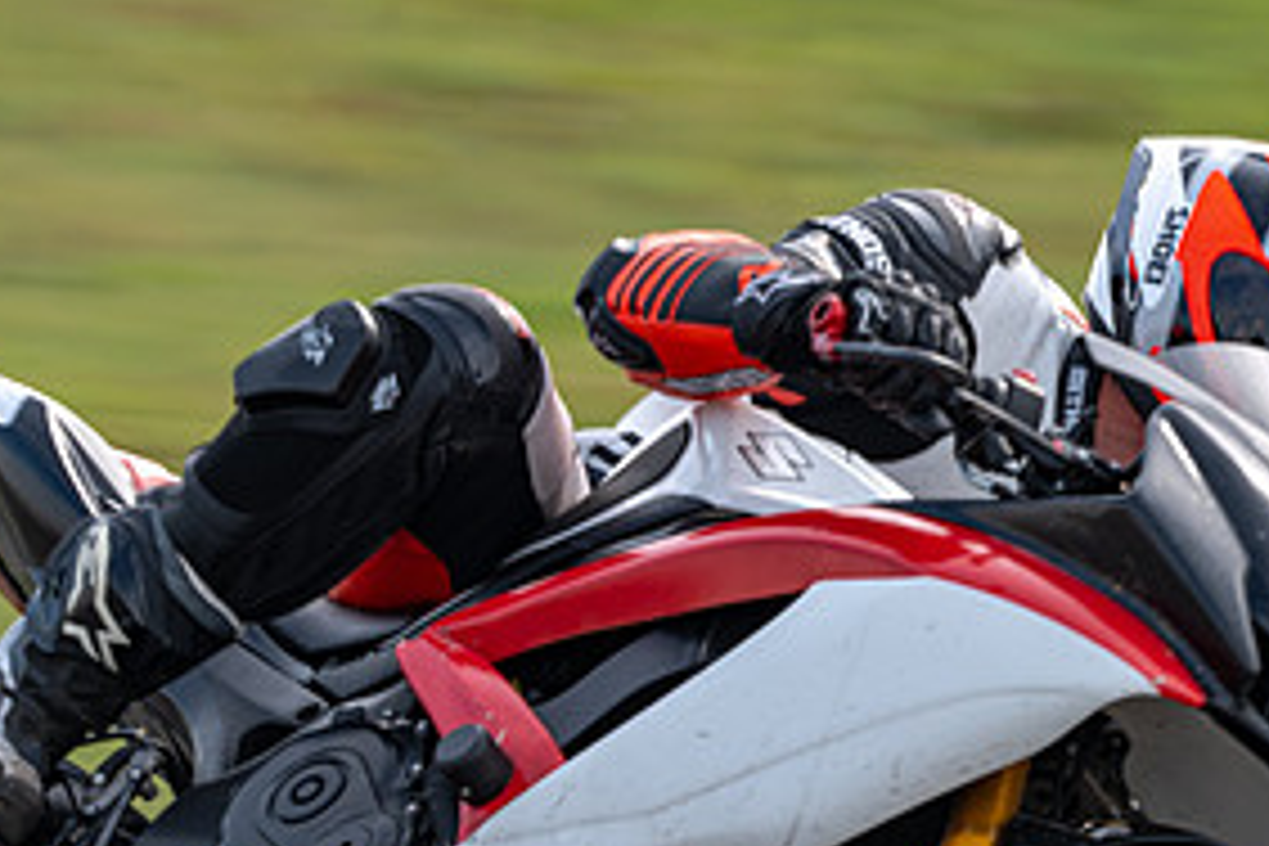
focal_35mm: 958
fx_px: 33767
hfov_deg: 2.2
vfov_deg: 1.4
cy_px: 382
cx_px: 714
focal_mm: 400
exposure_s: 1/160
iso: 140
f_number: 10
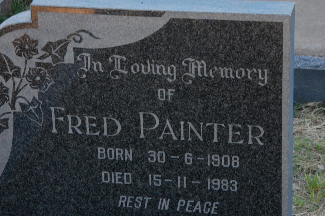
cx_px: 162
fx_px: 1353
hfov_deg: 13.7
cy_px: 108
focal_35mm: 150
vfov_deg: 9.1
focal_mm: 100
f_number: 22
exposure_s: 1/30
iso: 1100
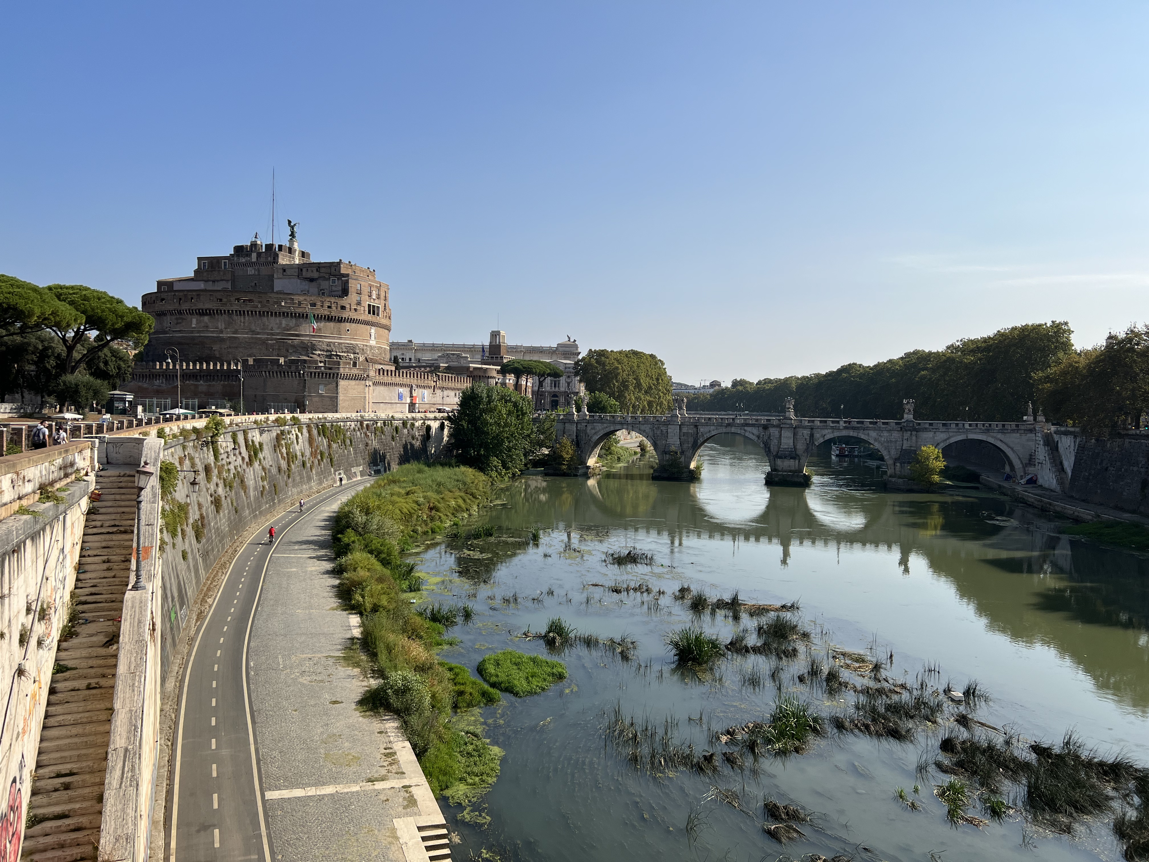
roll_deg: -0.9
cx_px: 574
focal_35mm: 26
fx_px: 863
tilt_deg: -1.5
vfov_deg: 53.1
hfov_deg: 67.3
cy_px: 431
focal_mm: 5.7
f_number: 1.5
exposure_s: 1/6993
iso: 50
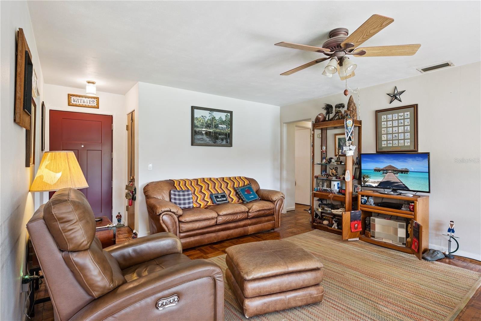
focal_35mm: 18
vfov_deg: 65.9
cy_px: 160
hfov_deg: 88.4
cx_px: 240
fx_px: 247
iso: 200
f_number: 9
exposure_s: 1/3.33
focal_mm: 18.5
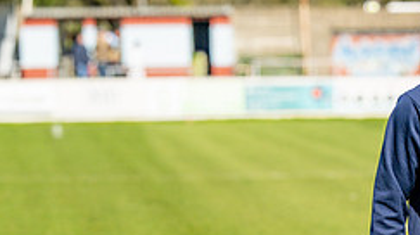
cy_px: 302
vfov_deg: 3.1
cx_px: 386
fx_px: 4383
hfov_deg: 5.5
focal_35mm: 394
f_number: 4
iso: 200
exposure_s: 1/3200
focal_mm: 135
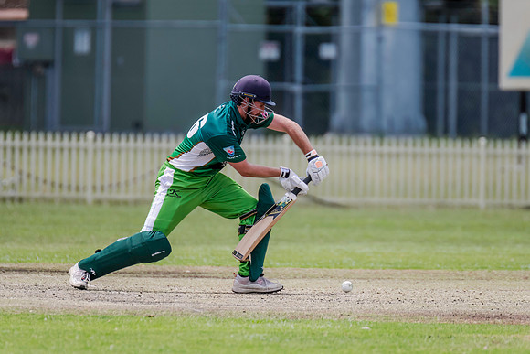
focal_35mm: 662
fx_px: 9750
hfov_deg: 3.1
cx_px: 270
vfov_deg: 2.1
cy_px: 159
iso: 800
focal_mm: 600
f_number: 6.3
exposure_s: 1/2500
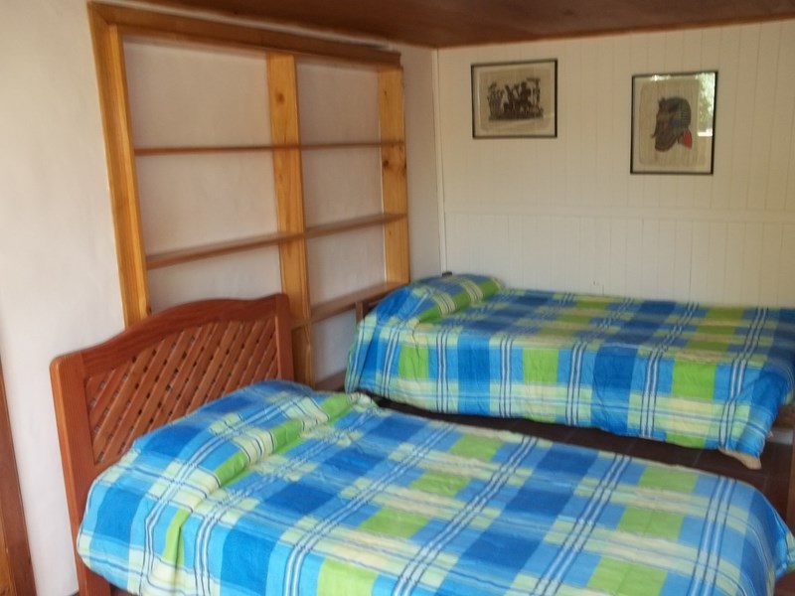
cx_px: 398
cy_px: 298
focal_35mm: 33
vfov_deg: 42.9
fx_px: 758
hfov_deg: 55.4
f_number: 3.3
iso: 160
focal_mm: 5.9
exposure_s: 1/40
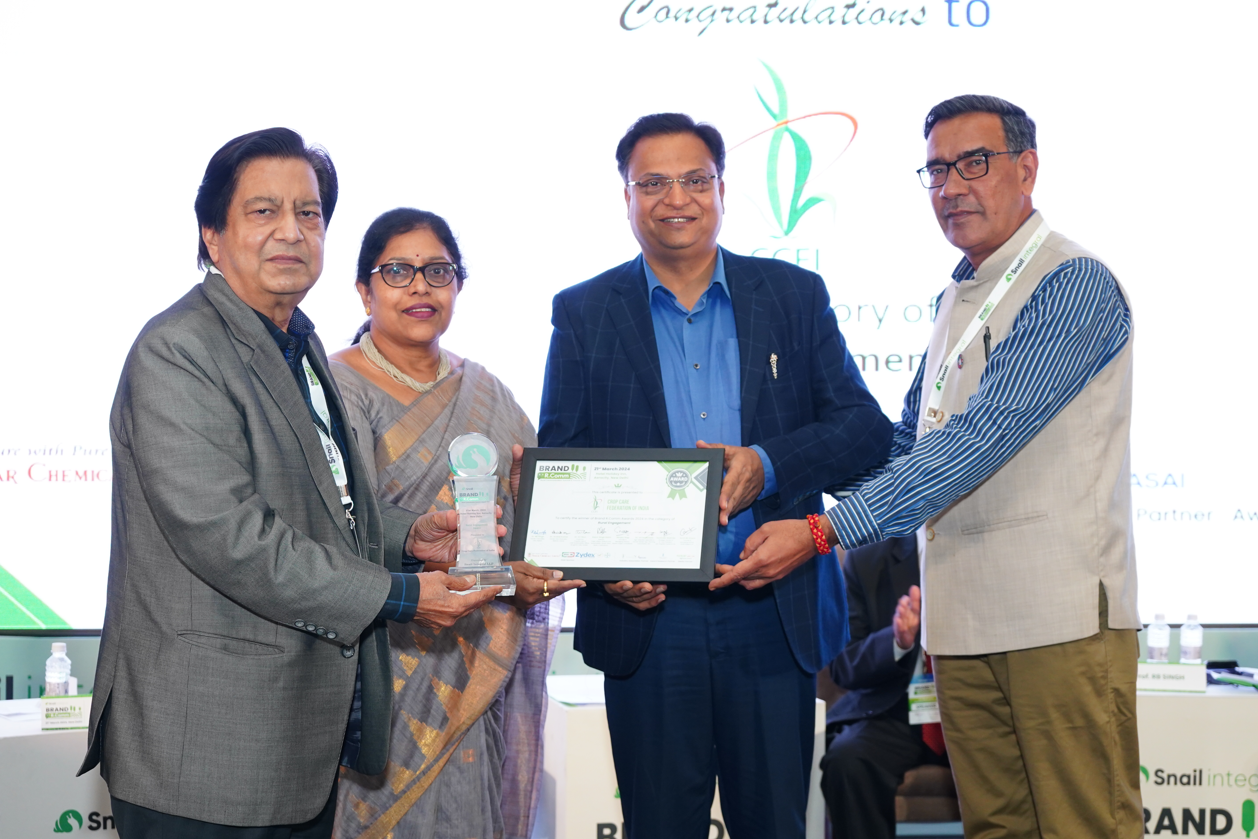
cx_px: 635
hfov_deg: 34.5
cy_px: 442
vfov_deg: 23.4
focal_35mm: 58
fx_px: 2027
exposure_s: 1/100
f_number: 5
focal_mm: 55
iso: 1600
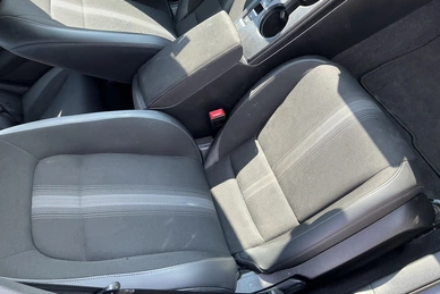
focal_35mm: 30
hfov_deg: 61.9
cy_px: 131
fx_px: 367
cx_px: 215
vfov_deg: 43.6
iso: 40
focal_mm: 3
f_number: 1.8
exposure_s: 1/122
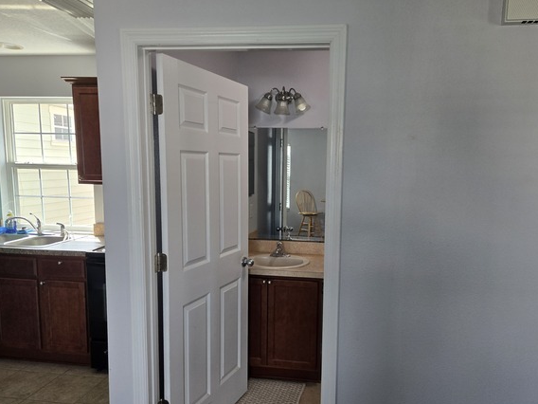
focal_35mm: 27
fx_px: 420
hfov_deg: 64.9
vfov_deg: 51.3
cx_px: 312
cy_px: 220
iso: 100
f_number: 1.8
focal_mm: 5.4
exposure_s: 1/120
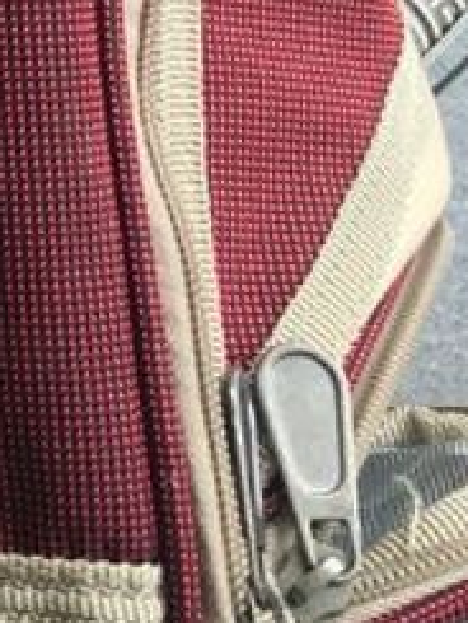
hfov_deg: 8.5
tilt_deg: -73.1
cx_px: -694
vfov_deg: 11.6
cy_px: -464
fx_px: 2846
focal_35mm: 158
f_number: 2.2
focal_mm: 4.15
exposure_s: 1/100
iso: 32
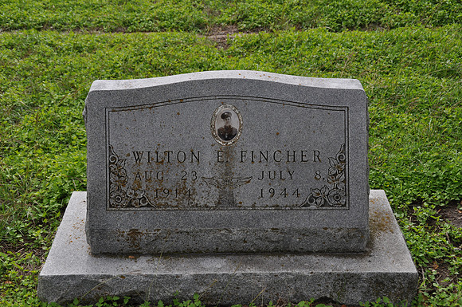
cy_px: 154
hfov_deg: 37.9
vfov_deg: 25.7
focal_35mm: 52
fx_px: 673
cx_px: 231
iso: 200
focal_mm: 35
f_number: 9
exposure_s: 1/320
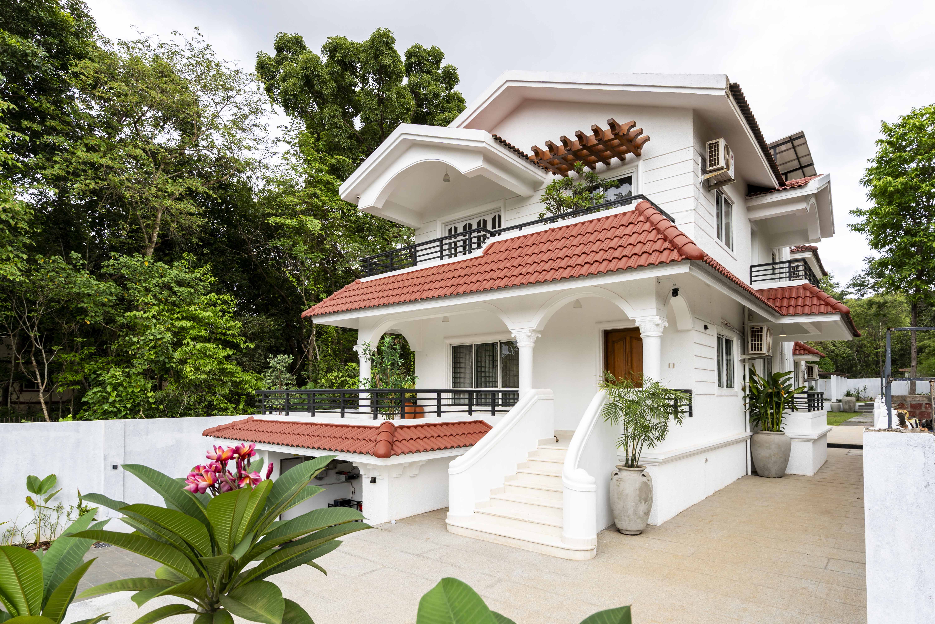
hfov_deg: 96.7
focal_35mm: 16
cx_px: 468
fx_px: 416
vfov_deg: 73.7
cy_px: 312
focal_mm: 16
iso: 200
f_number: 8
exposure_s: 1/80
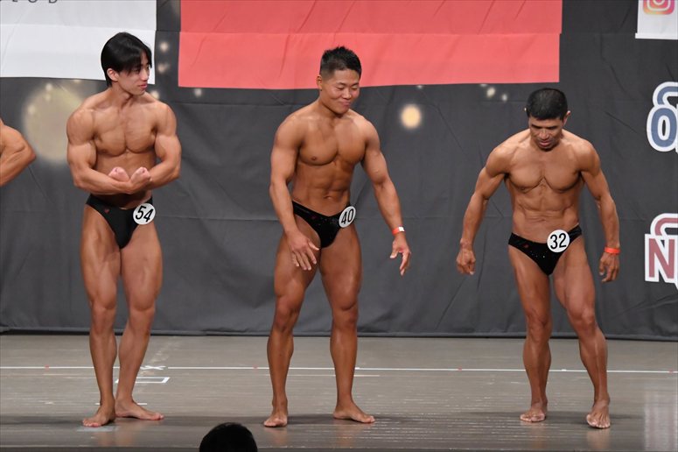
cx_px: 339
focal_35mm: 202
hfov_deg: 10.2
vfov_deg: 6.8
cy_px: 226
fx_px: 3803
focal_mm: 135
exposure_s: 1/400
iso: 6400
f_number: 5.6
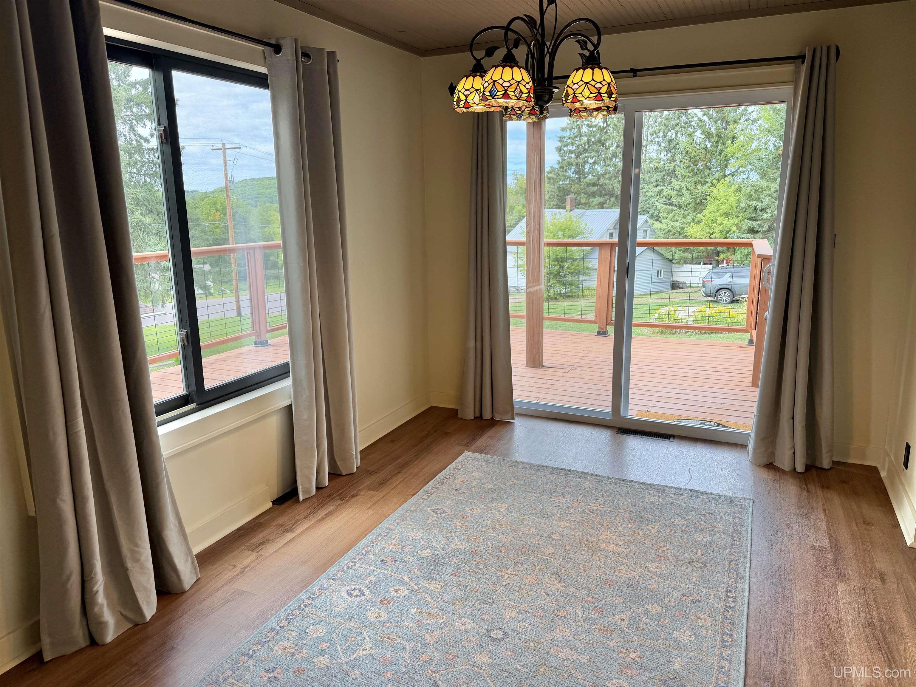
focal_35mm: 24
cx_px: 458
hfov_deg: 71.6
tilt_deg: -12.1
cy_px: 344
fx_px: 635
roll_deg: +0.7
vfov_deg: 56.8
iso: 80
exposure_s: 1/312
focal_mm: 6.76
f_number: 1.78
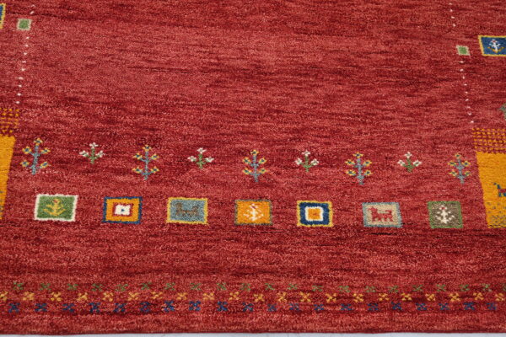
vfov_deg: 34.2
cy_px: 168
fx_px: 548
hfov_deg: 49.6
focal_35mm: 39
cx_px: 253
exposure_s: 1/25
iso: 125
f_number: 4.5
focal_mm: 39
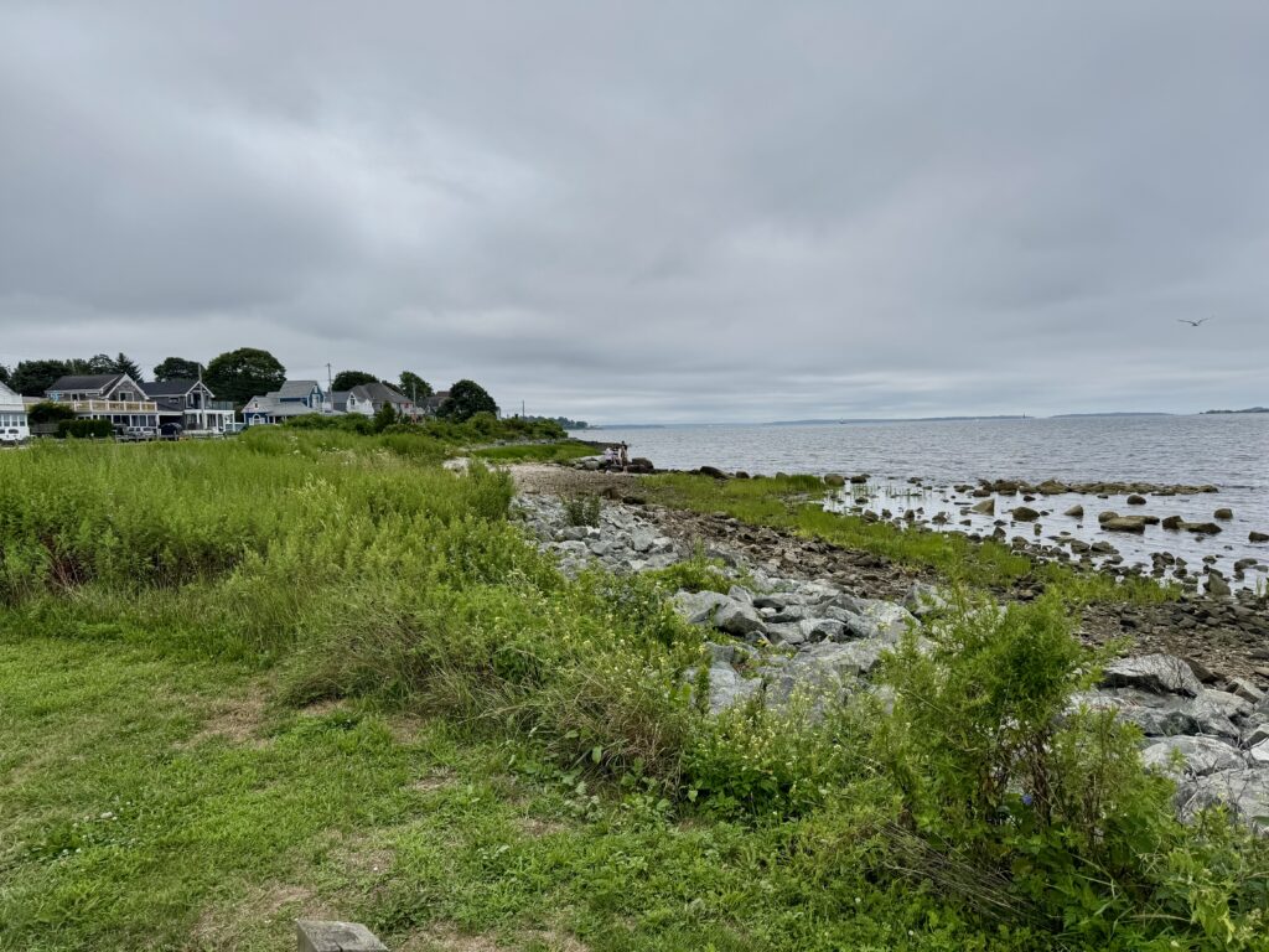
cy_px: 476
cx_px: 634
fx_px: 880
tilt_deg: -3.8
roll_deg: +1.2
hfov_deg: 71.6
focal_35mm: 24
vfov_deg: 56.8
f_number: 1.78
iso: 80
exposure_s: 1/7937
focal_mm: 6.76
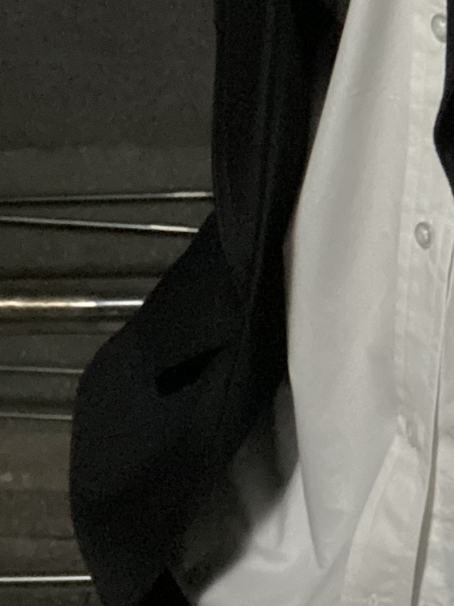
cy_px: 105
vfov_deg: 22.9
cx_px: 577
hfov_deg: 16.7
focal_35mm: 84
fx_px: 1469
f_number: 2.2
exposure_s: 1/20
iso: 640
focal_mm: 2.71
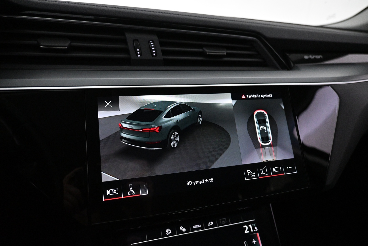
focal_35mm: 24
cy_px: 123
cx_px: 184
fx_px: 245
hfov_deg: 73.7
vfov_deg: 53.1
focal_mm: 16
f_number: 3.5
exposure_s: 1/160
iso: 4000
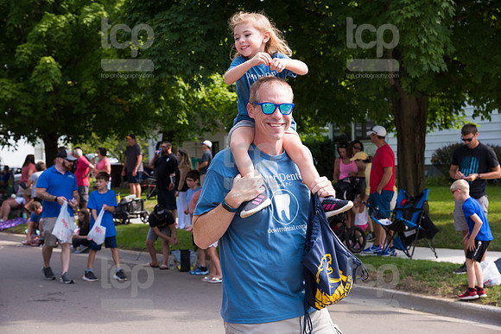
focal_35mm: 70
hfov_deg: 28.8
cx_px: 250
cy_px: 167
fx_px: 974
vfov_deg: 19.5
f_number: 6.3
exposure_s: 1/500
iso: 450
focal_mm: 70
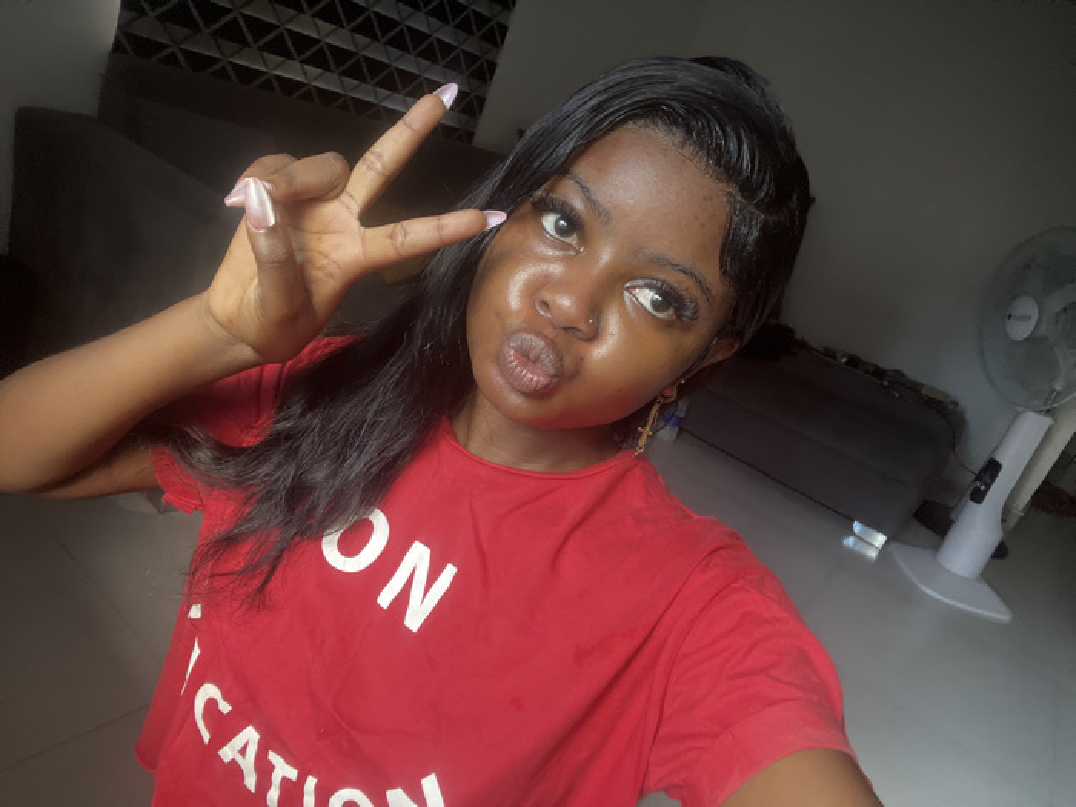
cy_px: 404
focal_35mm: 23
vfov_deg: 58.9
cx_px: 538
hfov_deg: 73.9
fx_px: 715
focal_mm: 2.71
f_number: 2.2
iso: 320
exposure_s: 1/60
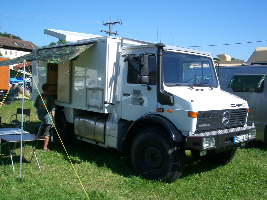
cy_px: 100
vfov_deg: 35.1
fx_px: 316
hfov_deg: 45.8
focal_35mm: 41
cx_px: 134
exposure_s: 1/400
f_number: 4.6
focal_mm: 6.8
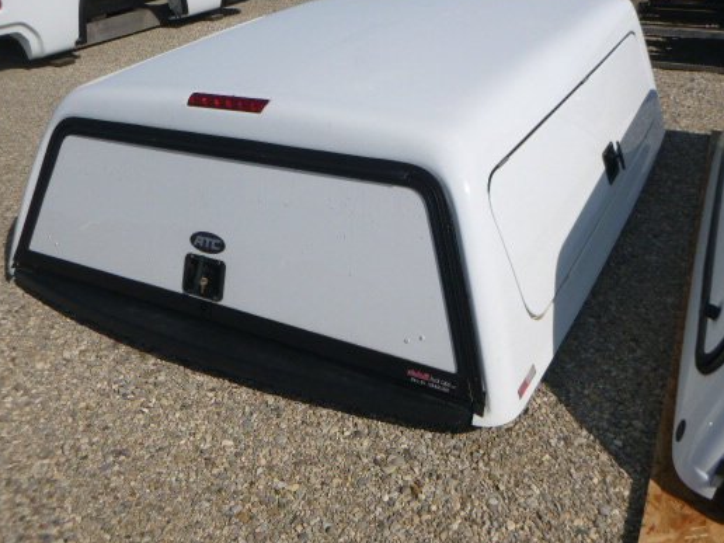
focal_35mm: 31
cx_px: 369
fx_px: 648
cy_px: 232
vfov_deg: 45.3
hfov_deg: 58.3
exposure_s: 1/320
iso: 100
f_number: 9
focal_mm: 4.5
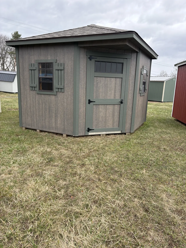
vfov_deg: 67.3
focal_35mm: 26
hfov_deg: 53.1
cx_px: 93
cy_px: 124
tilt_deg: -10.2
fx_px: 186
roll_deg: -5.2
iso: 50
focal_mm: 5.96
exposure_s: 1/412
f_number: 1.6
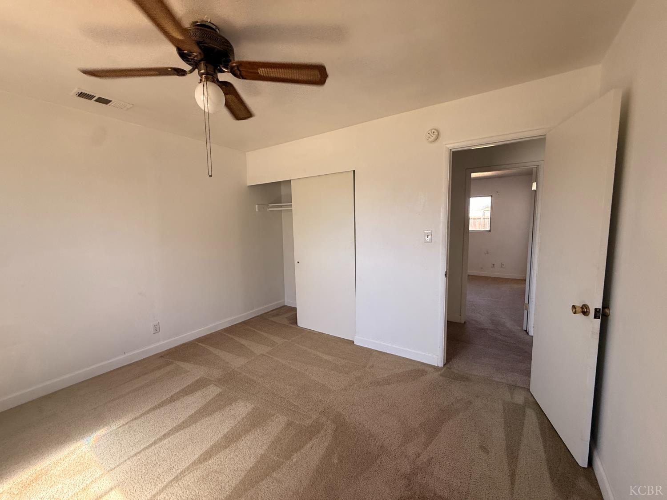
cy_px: 250
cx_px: 334
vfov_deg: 85.7
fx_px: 270
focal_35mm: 14
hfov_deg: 102.1
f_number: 2.2
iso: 160
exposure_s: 1/99
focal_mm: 2.22
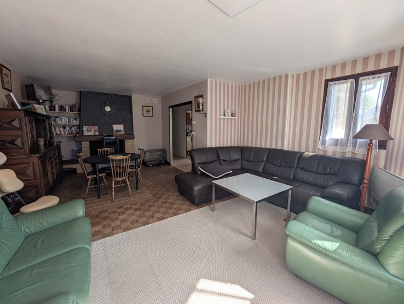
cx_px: 198
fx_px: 152
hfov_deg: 106.1
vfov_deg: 90.0
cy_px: 145
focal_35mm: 13
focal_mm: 2.02
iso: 45
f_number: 1.7
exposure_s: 1/172
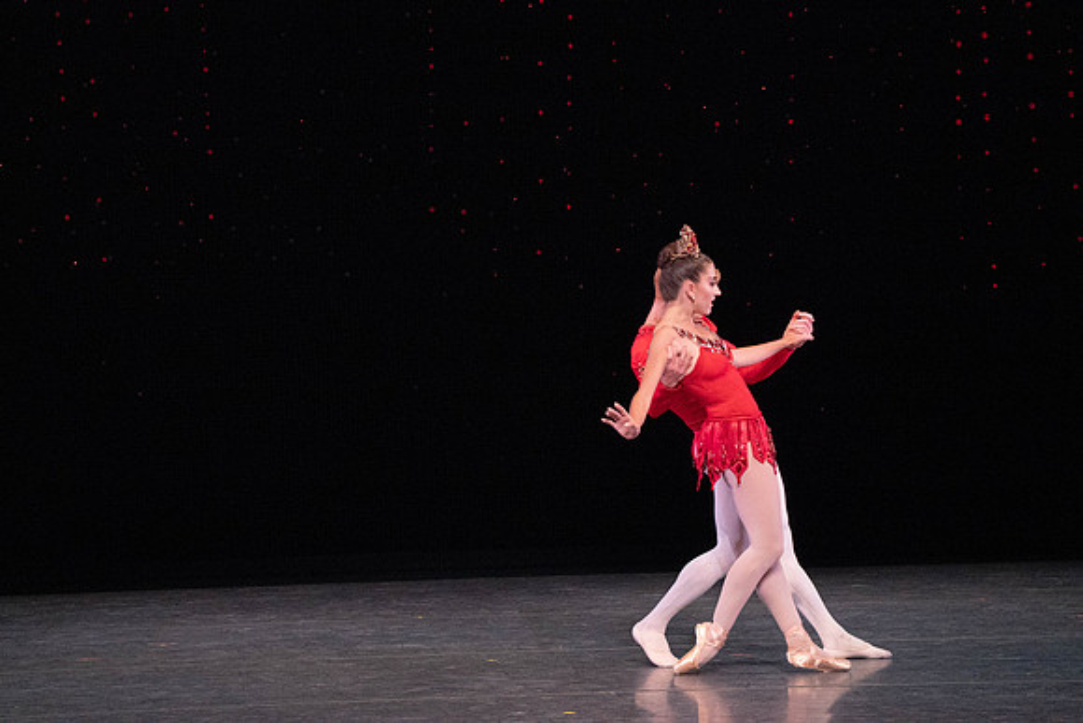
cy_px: 362
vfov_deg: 3.6
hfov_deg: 5.4
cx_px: 542
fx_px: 11584
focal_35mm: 385
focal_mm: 385
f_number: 11
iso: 16000
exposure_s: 1/500
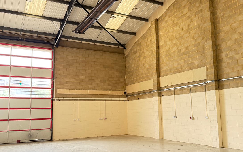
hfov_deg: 70.4
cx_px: 124
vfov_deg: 47.5
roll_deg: +1.0
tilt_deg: +7.7
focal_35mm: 26
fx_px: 172
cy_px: 86
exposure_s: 1/60
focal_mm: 6.76
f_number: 1.78
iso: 320
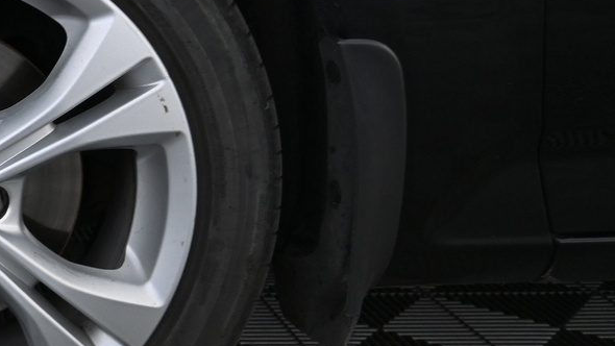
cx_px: -132
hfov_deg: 26.9
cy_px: 47
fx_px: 1125
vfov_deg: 17.3
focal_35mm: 69
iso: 360
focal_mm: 16
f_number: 3.5
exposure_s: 1/25
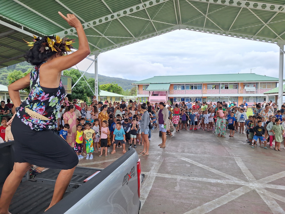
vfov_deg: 58.9
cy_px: 107
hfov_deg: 73.9
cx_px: 142
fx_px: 189
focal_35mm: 23
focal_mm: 5.54
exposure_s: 1/403
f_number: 1.8
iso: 40
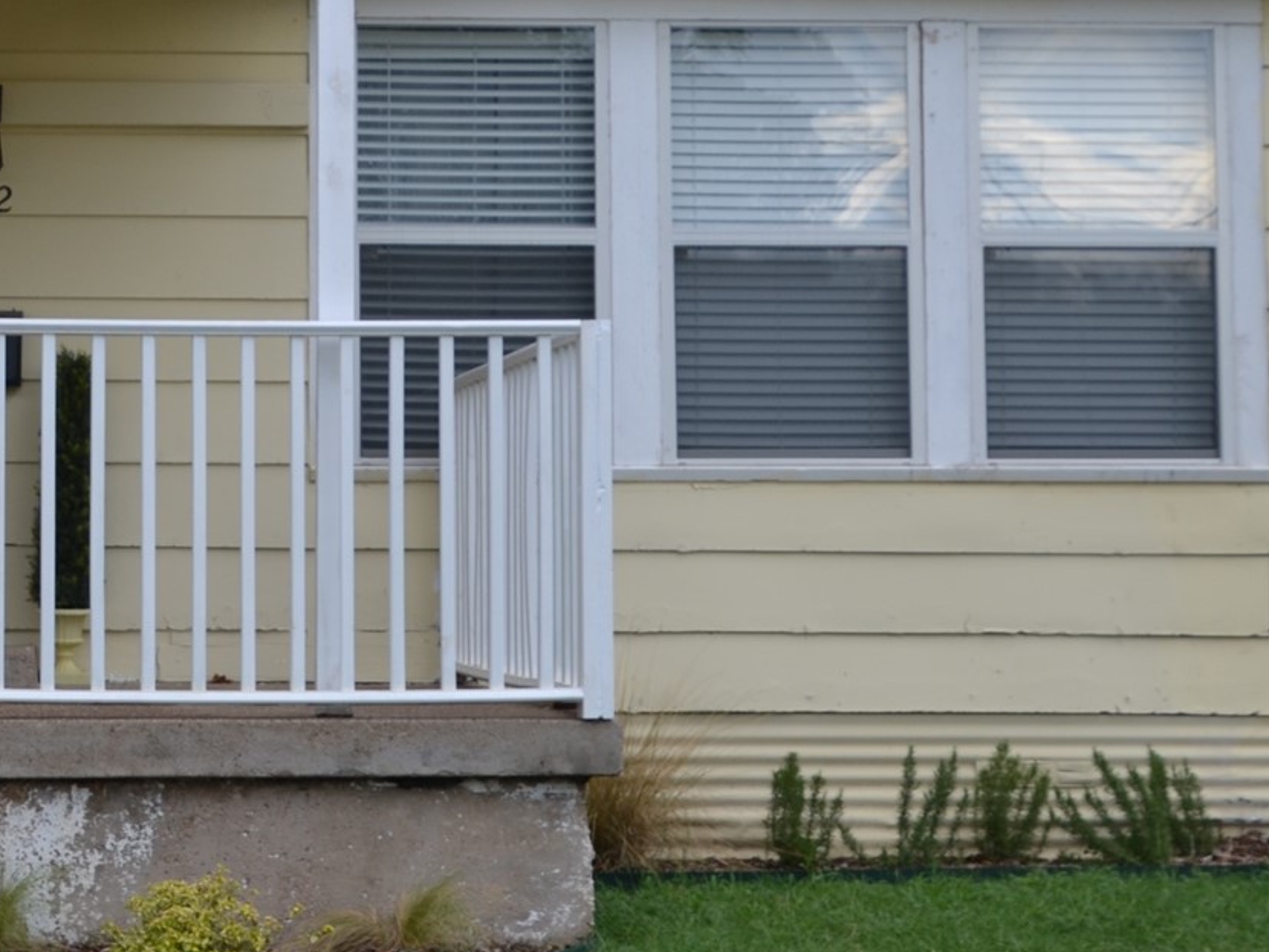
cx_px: 121
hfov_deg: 22.9
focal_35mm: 83
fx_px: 3044
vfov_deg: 17.7
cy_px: 321
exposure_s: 1/125
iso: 100
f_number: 5.6
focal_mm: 22
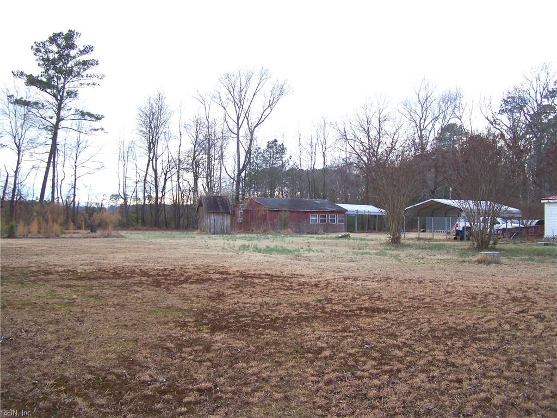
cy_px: 209
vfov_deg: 37.7
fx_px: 611
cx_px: 278
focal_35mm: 38
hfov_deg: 49.0
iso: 64
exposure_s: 1/250
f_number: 2.8
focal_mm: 6.3
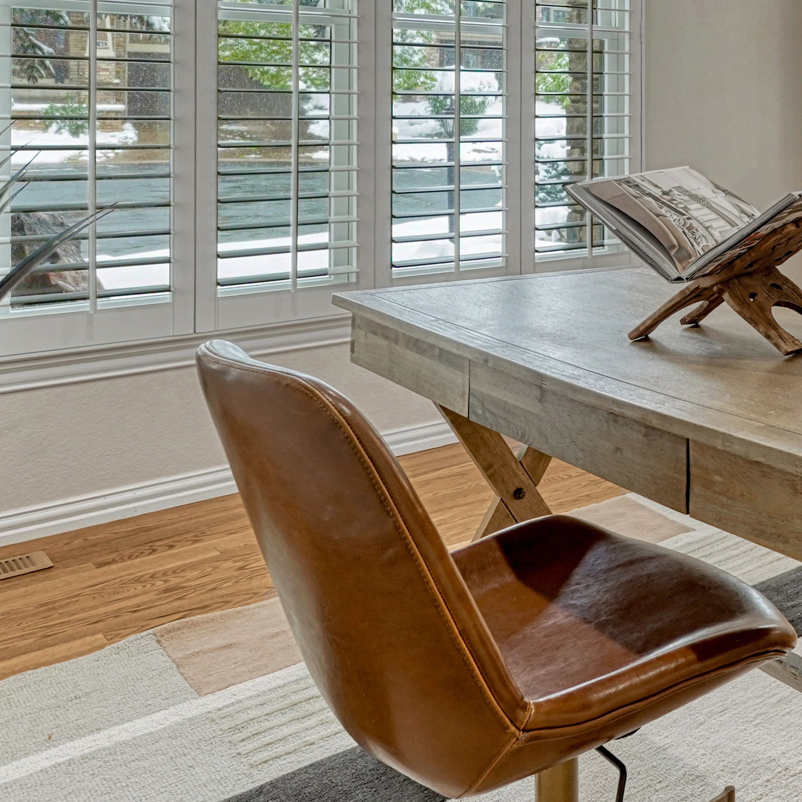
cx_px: 994
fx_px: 970
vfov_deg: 42.1
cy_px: 119
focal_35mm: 37
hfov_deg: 34.5
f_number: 8
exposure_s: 1/100
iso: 400
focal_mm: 14
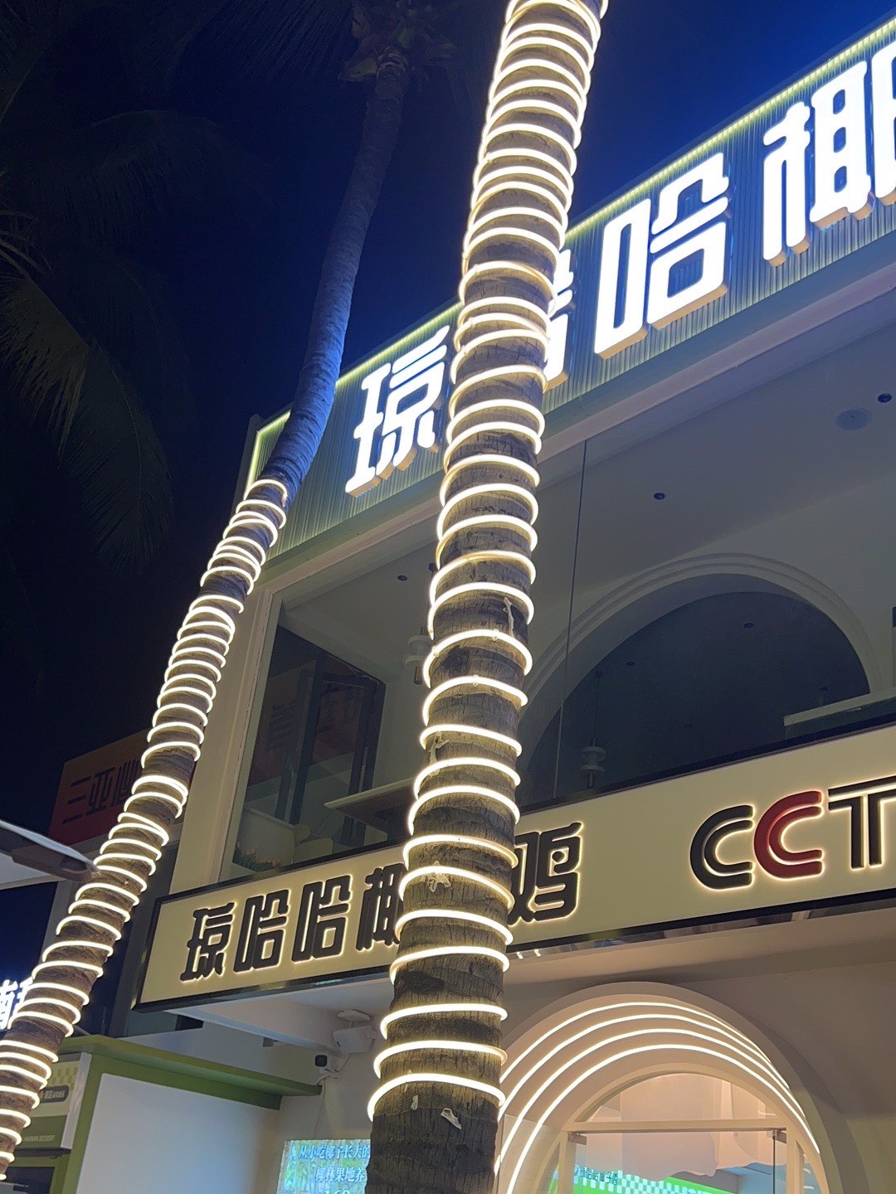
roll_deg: -8.6
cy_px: 597
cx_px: 448
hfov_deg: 48.2
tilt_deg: +22.9
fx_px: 1001
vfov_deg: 61.7
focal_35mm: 29
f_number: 1.5
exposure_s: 1/100
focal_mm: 5.7
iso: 40
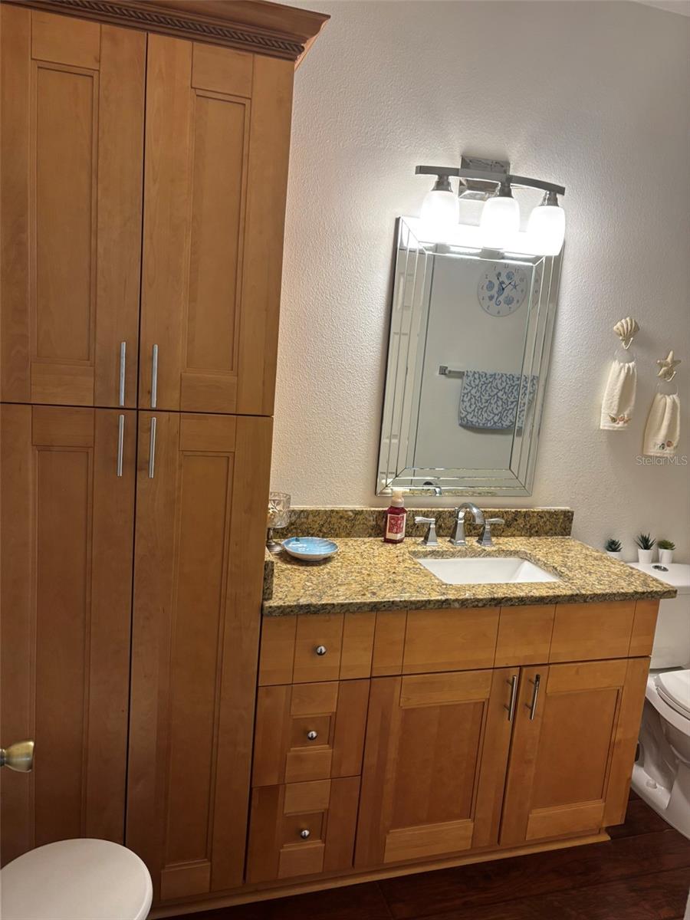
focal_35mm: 26
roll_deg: -4.9
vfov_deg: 67.3
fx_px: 691
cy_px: 460
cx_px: 345
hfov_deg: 53.1
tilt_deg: -9.2
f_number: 1.6
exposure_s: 1/60
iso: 160
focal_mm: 5.96
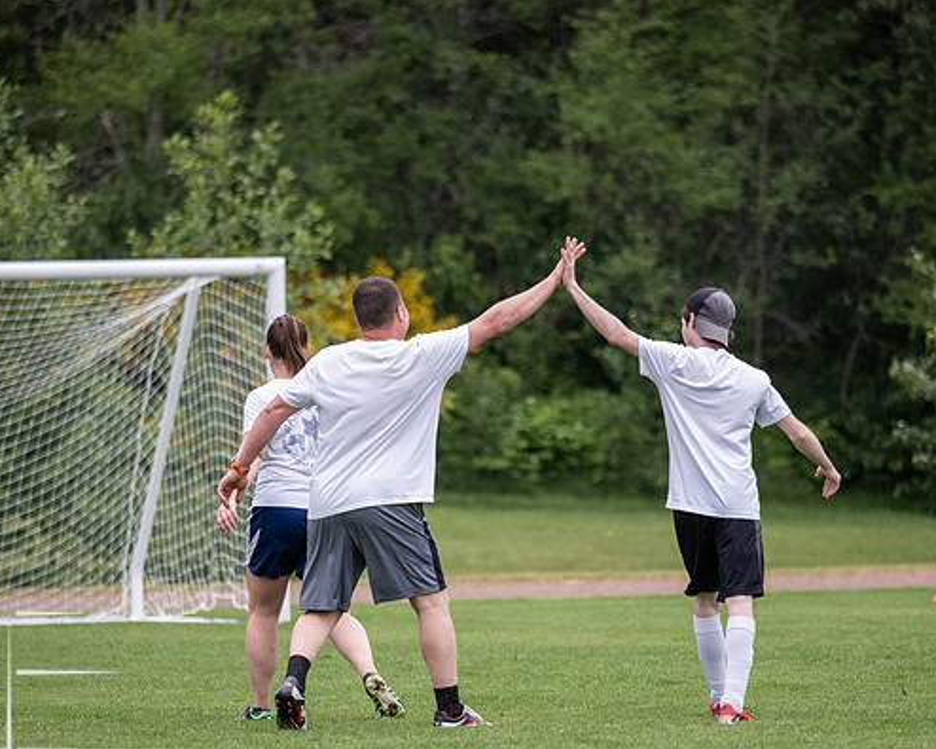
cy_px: 405
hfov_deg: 5.6
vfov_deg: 4.5
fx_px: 9528
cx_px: 460
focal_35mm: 344
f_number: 2.8
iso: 1250
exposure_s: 1/1250
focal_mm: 150
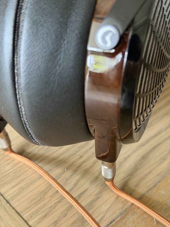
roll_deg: +0.6
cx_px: 85
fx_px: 314
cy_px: 114
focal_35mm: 48
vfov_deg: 39.7
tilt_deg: -37.9
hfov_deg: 30.3
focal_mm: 6.76
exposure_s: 1/60
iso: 250
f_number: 1.78
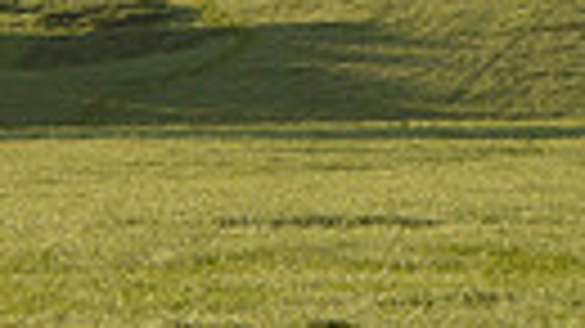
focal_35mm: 749
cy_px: -274
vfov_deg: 1.6
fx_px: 11614
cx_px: 1004
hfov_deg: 2.9
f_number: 11
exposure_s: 1/800
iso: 1600
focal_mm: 160
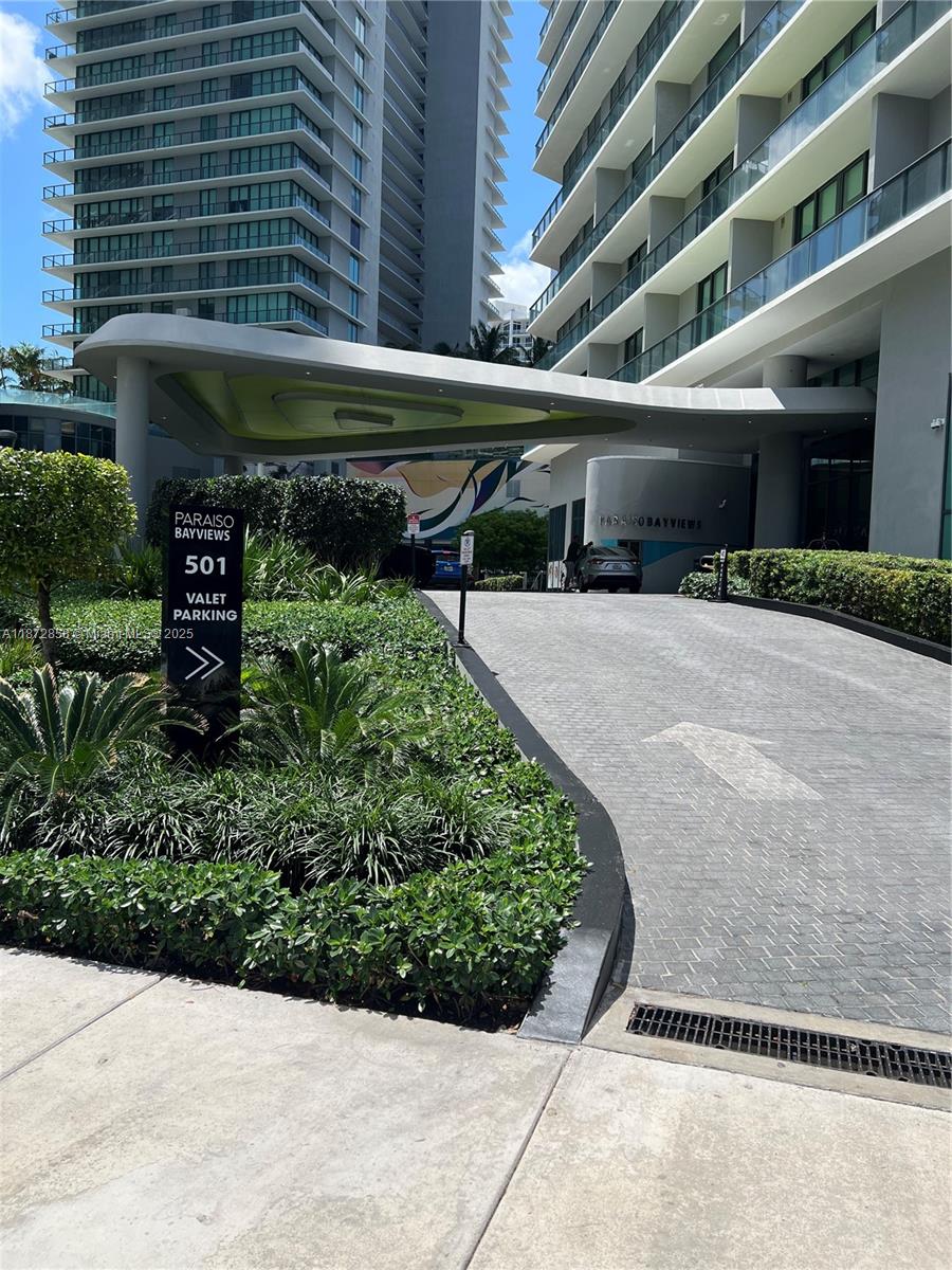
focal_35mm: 26
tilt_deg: -1.7
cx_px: 476
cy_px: 635
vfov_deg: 67.3
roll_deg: -2.1
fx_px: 953
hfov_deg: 53.1
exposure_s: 1/4444
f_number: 1.5
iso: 50
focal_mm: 5.7
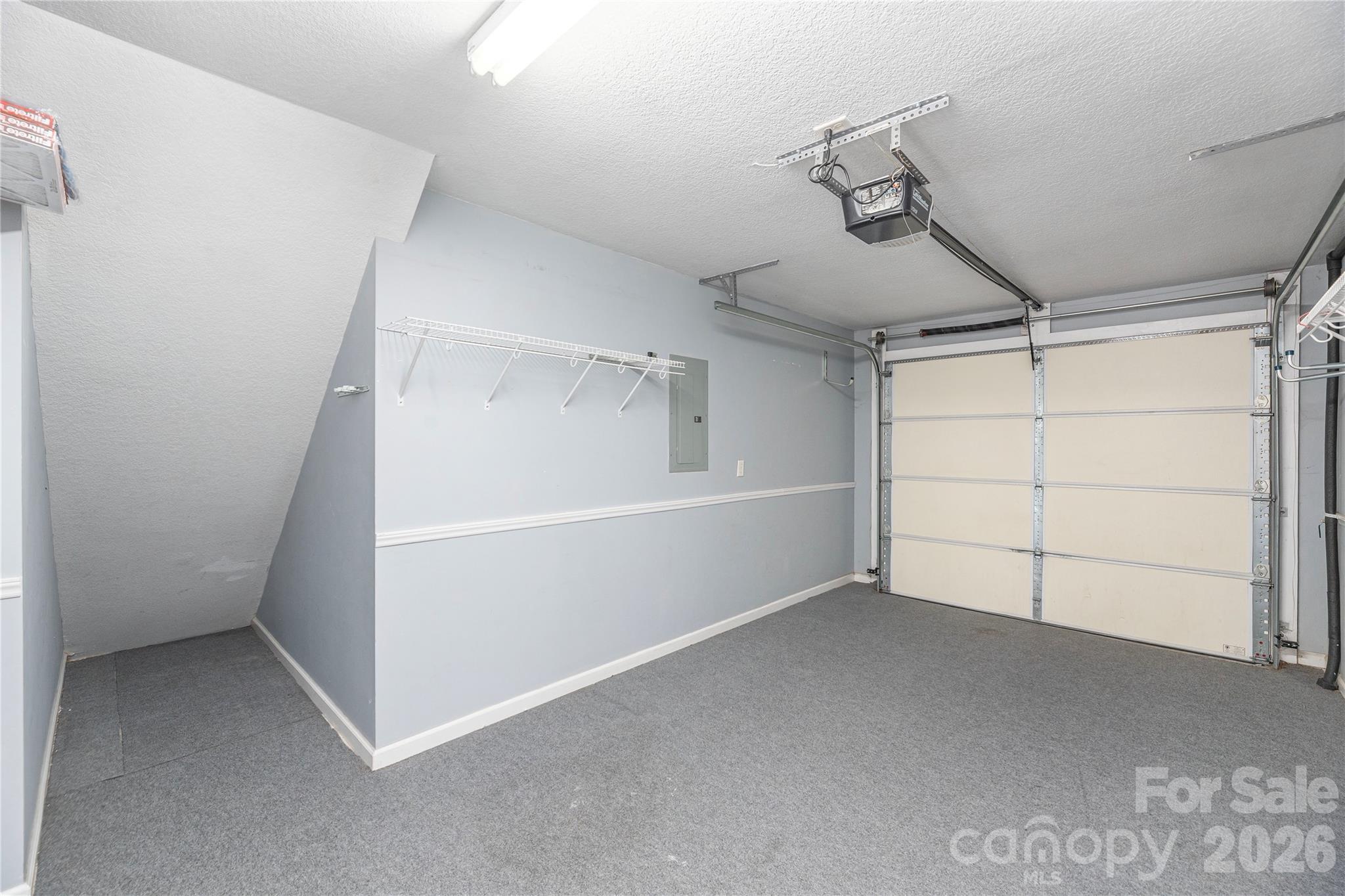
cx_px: 672
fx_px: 523
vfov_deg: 81.2
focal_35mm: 14
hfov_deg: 104.3
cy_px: 448
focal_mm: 14
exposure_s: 1/100
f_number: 8
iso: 320
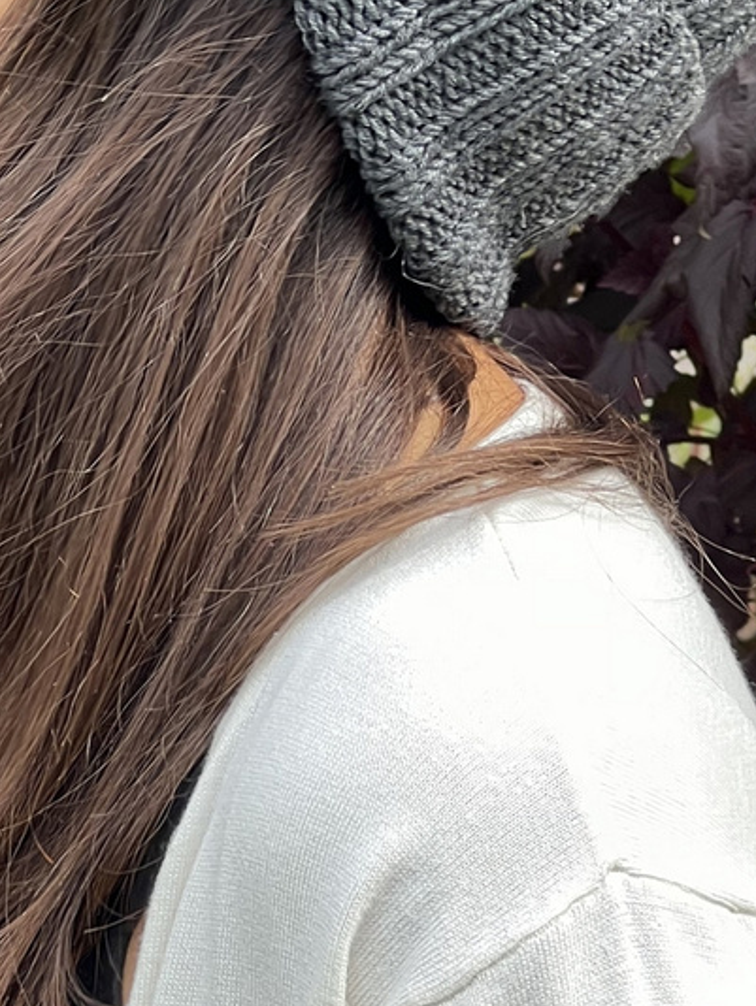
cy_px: 311
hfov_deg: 8.6
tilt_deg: -3.5
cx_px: 320
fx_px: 5034
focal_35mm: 173
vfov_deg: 11.4
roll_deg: +0.6
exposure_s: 1/99
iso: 32
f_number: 2.8
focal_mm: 9
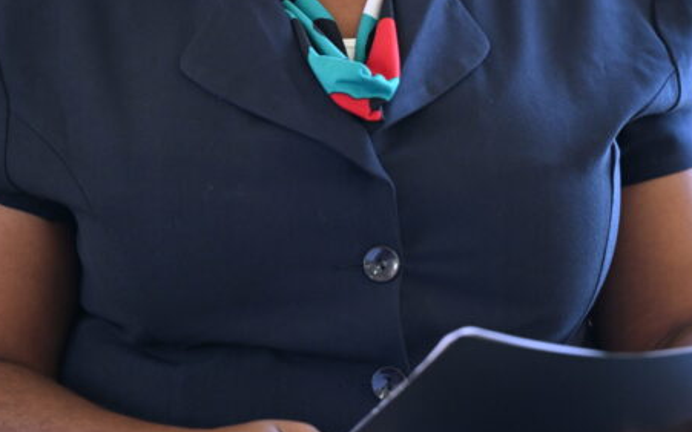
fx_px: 5451
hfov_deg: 7.3
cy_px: -57
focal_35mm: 289
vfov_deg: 4.5
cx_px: 397
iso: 1250
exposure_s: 1/200
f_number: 2.8
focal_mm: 125
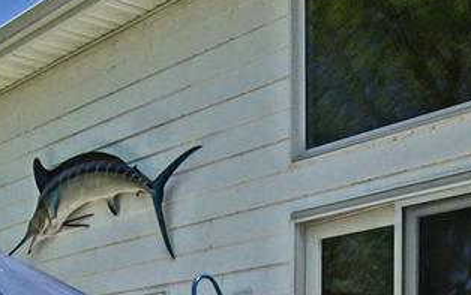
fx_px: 900
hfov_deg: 29.1
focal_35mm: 70
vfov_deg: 16.7
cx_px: 154
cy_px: 463
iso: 100
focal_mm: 10
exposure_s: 1/250
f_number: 8
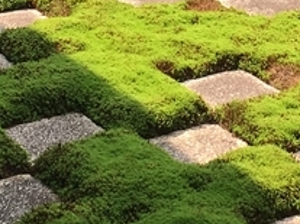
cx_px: 239
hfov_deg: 11.7
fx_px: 1455
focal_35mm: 168
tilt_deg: -13.1
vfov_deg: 8.6
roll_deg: +1.3
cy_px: -137
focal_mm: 4.15
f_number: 2.2
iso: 25
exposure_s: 1/409
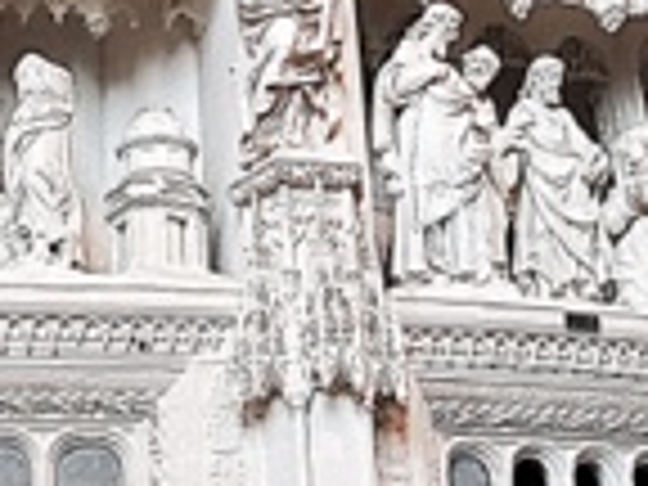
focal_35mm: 72
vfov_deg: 20.4
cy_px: 166
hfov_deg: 26.5
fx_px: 1348
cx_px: 130
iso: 500
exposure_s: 1/39
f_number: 2.2
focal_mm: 1.8
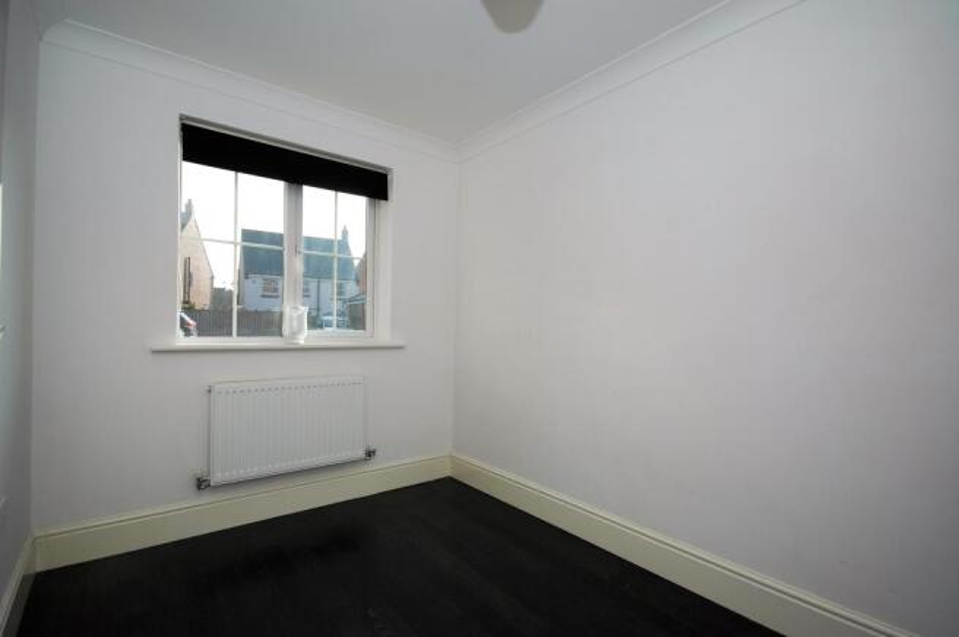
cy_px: 318
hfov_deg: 95.0
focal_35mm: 16
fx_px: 439
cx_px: 480
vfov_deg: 71.9
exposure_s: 1/500
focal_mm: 11
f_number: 5.6
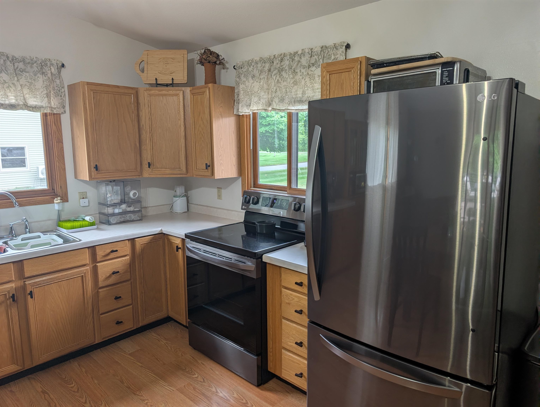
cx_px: 270
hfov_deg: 71.5
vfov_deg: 56.9
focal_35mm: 24
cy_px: 204
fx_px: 375
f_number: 1.68
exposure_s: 1/120
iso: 154
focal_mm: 6.9
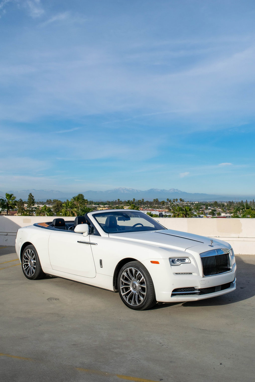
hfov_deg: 34.2
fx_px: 414
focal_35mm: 39
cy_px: 191
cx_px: 128
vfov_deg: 49.6
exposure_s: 1/2000
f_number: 8
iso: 400
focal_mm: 26
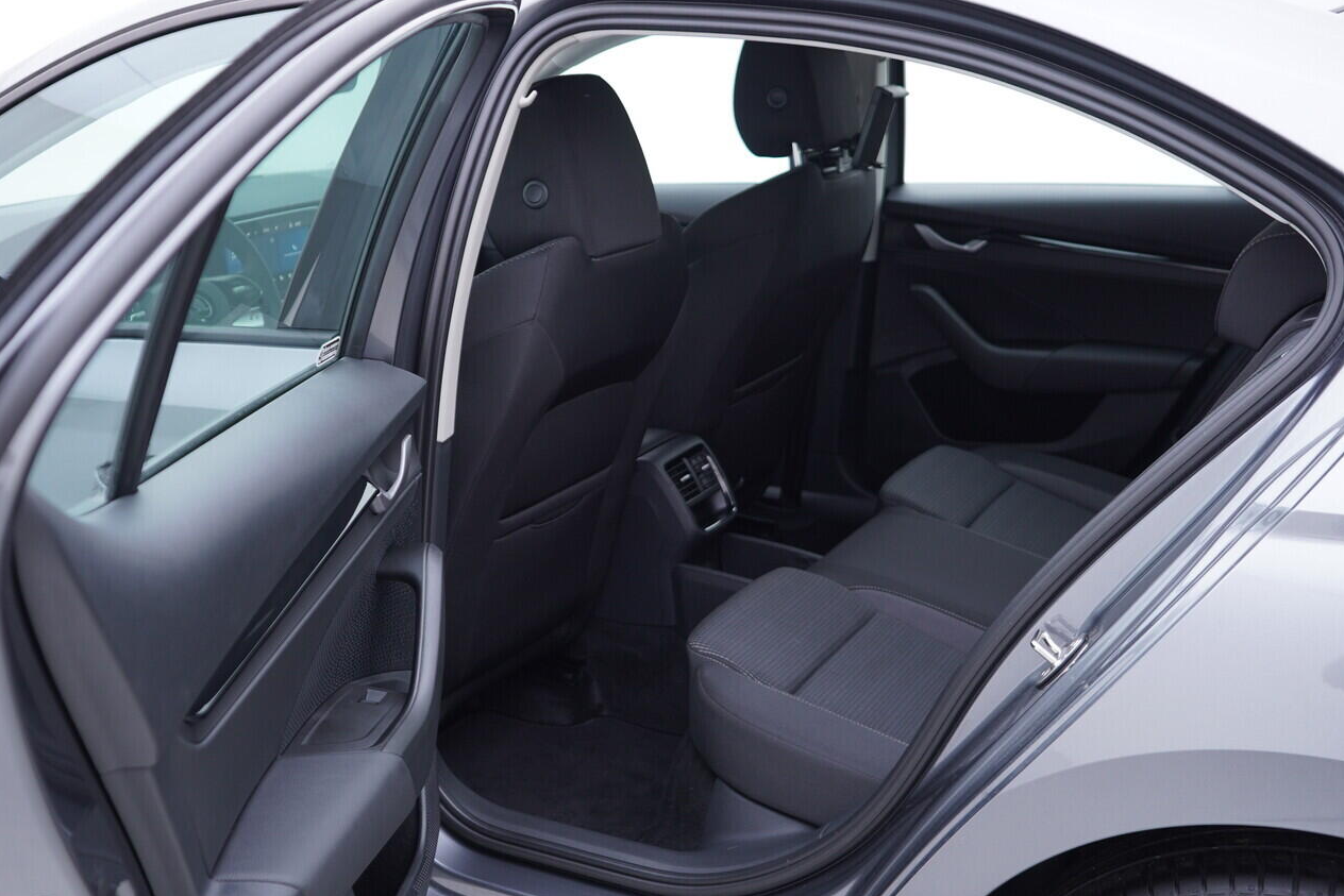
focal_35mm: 41
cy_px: 464
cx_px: 642
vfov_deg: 32.6
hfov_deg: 47.4
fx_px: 1531
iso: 160
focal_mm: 24
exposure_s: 1/40
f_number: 2.8
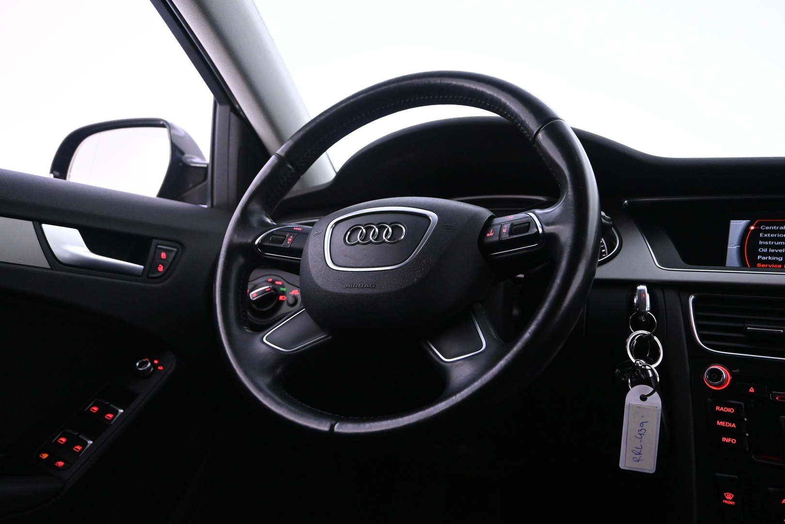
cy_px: 262
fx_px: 638
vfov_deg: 44.6
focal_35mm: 29
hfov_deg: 63.2
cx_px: 392
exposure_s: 1/40
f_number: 3.8
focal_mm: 19.5
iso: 3200
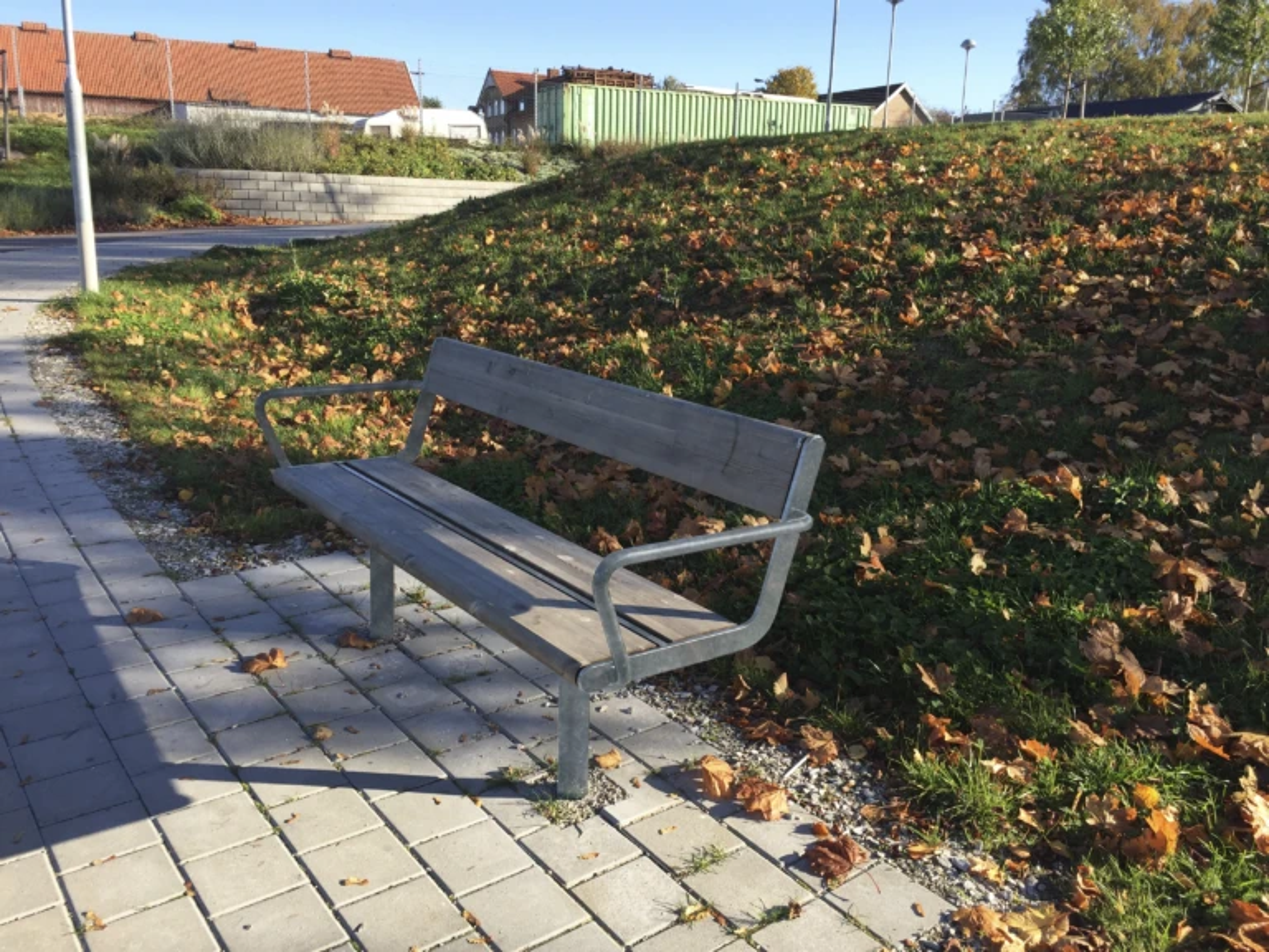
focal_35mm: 29
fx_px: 1063
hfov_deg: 61.7
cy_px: 476
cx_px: 634
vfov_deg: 48.2
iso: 32
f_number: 2.2
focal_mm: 4.15
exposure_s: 1/694
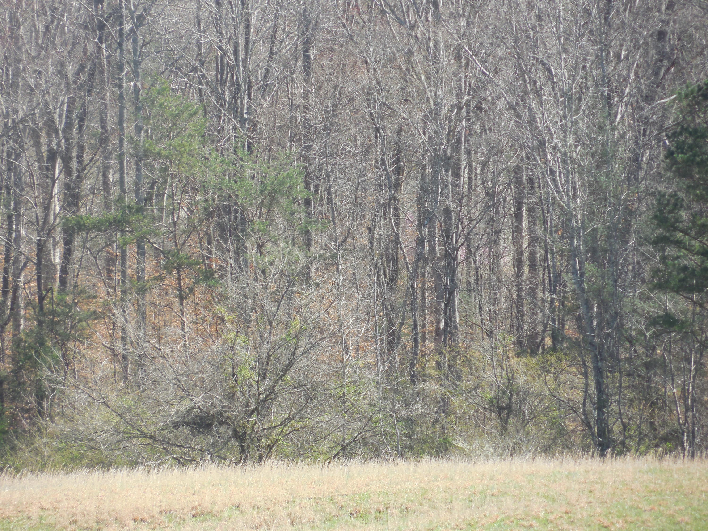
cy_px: 266
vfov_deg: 4.2
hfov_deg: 5.7
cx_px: 354
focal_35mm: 350
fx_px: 7159
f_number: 5.9
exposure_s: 1/125
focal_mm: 63
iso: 125
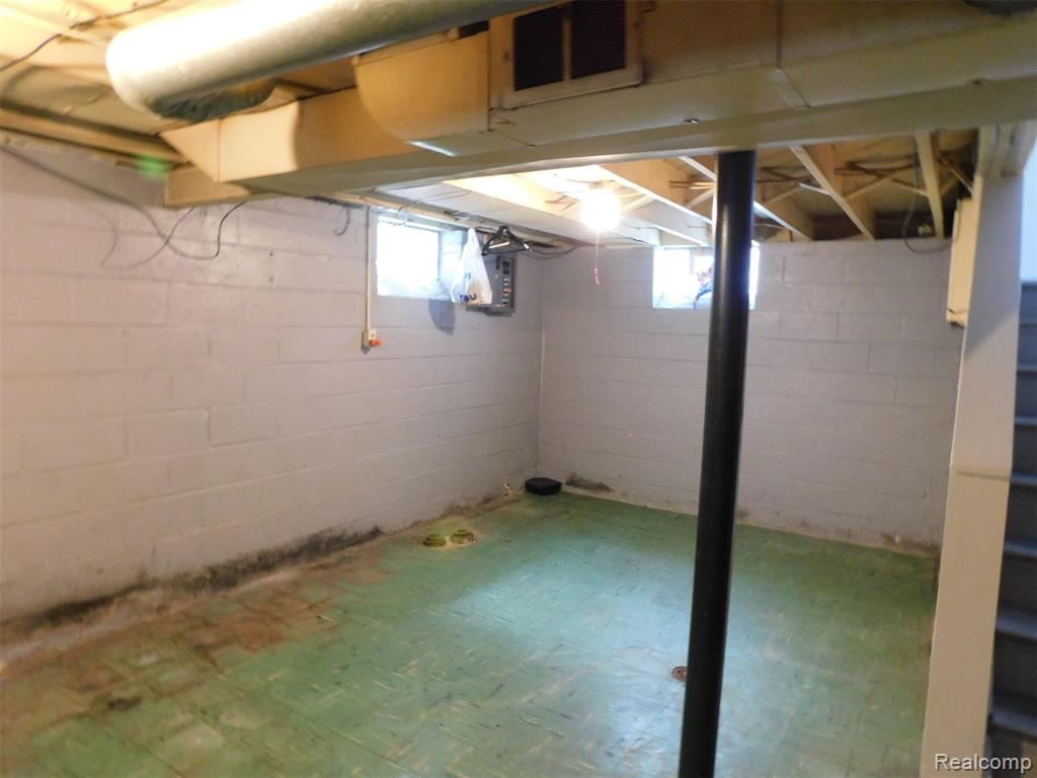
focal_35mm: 23
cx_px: 518
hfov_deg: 73.9
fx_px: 689
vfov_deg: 58.9
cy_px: 389
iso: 560
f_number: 3
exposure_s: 1/8
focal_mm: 4
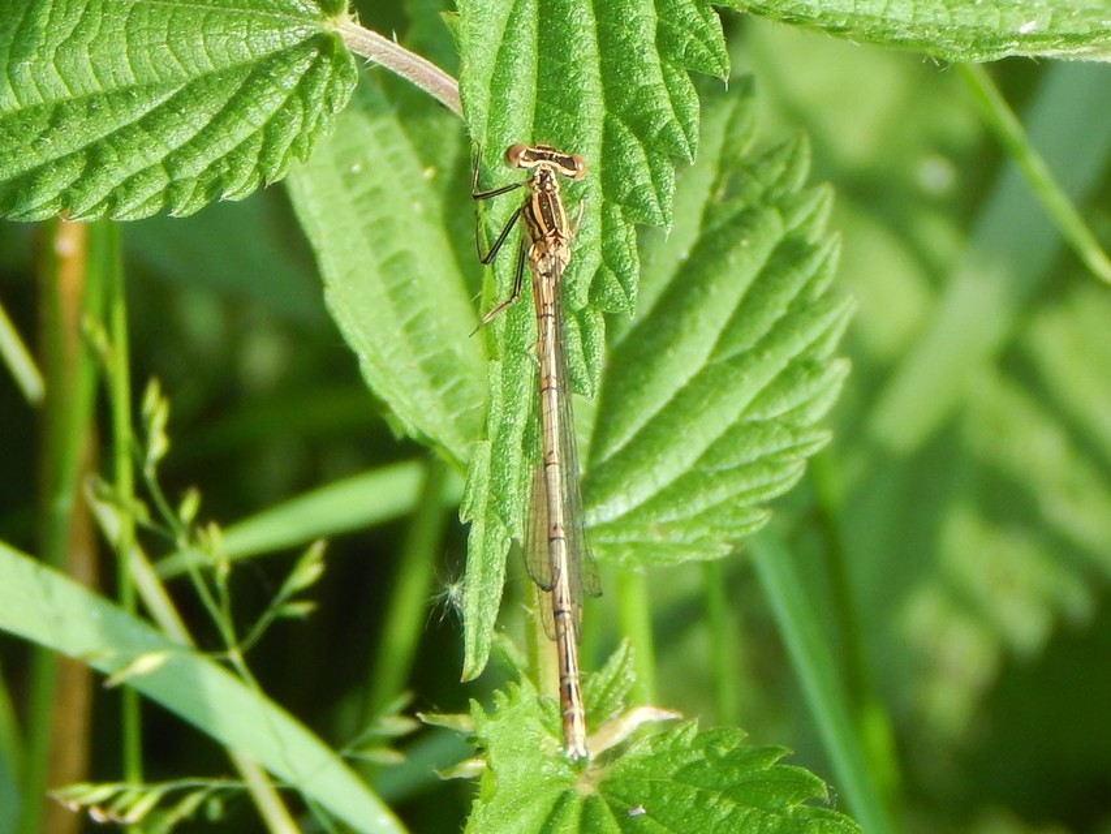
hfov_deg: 12.3
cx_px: 556
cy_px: 417
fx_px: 5136
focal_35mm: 160
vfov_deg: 9.3
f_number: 5.1
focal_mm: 28.7
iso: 125
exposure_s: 1/100
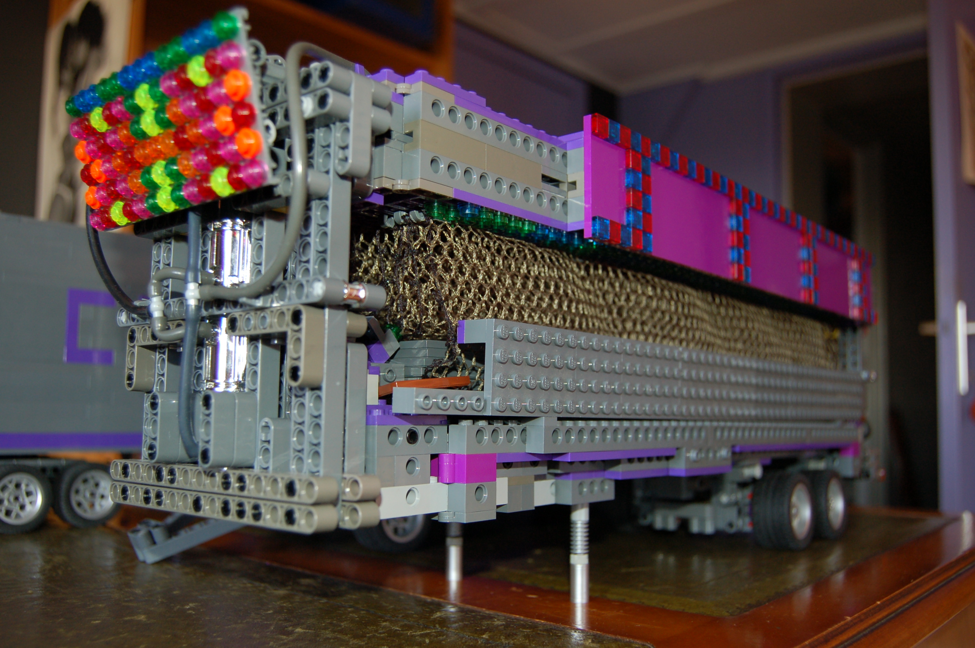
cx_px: 488
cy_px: 324
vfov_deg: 39.9
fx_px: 893
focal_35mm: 33
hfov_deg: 57.3
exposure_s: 1/60
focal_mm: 22
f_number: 3.8
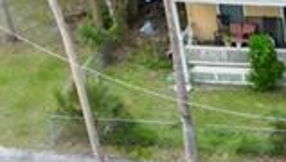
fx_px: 1496
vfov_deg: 4.5
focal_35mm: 197
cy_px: 990
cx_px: 522
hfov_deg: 10.3
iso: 110
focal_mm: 6.72
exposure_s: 1/50
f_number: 1.7
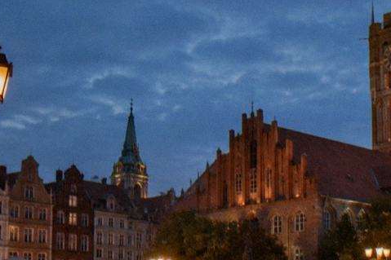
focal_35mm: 73
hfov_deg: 27.4
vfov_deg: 18.6
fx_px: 793
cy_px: 179
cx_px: 278
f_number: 4.5
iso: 3200
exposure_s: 1/60
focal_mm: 35
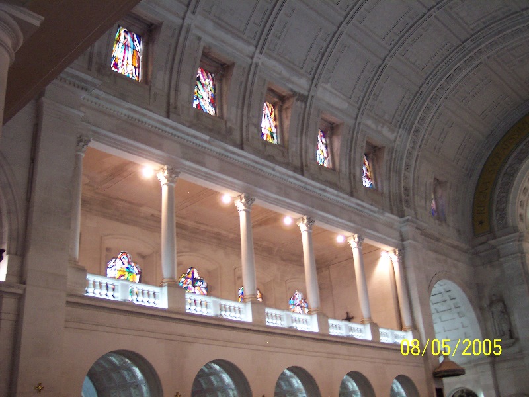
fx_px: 581
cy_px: 198
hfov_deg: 49.0
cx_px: 264
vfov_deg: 37.7
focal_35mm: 38
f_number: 2.8
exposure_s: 1/15
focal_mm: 8
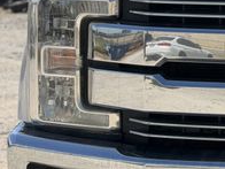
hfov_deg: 12.1
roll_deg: -1.5
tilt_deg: -4.8
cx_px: 311
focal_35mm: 157
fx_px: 1020
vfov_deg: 9.4
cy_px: 61
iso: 80
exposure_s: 1/7143
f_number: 1.78
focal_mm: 6.76
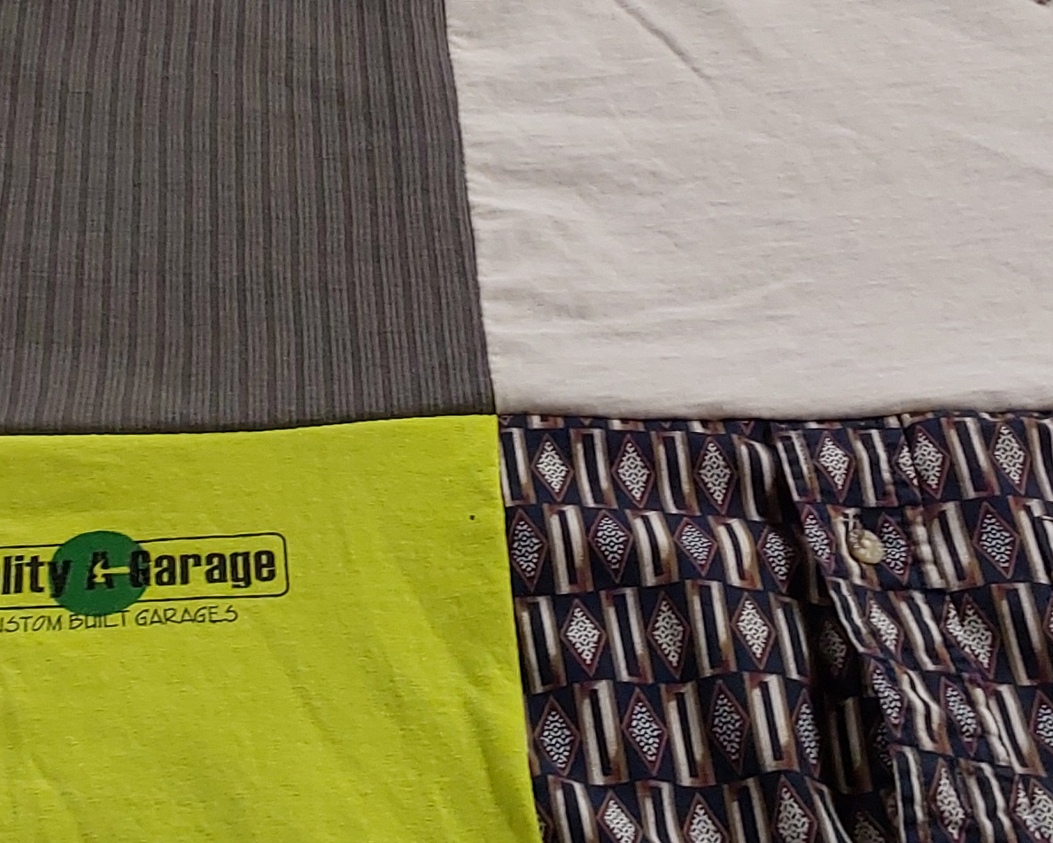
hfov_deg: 25.2
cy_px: 294
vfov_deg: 20.4
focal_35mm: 75
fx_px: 2338
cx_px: 336
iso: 80
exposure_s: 1/60
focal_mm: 2.91
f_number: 1.9
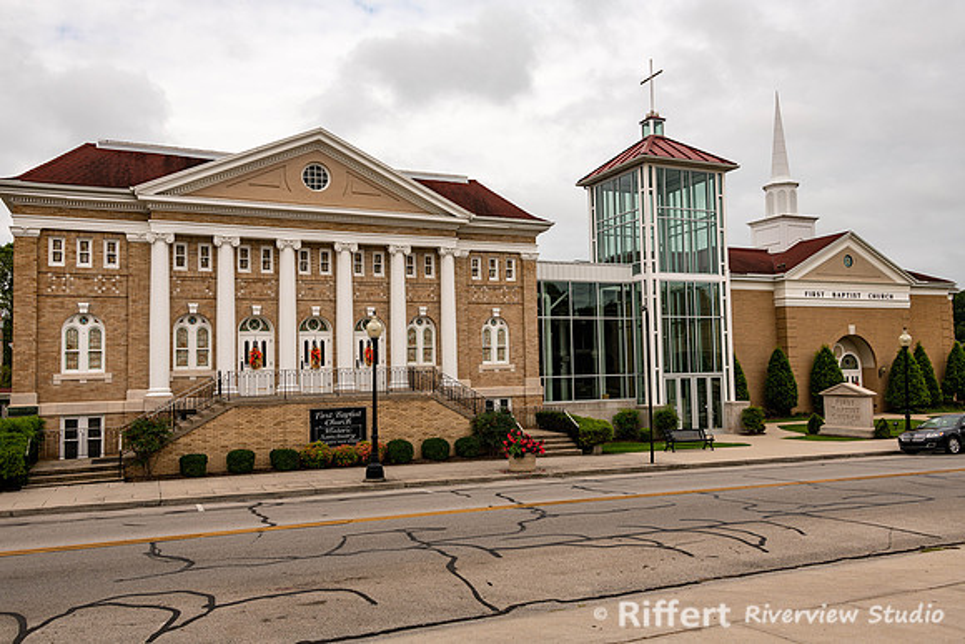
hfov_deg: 64.9
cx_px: 482
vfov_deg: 46.0
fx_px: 759
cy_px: 322
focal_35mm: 28
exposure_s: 1/200
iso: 64
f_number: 8
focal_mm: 28
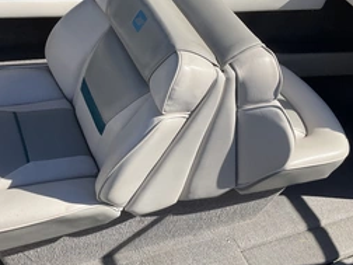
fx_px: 469
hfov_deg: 41.2
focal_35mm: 46
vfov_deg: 31.5
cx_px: 155
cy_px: 119
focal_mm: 3
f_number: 1.8
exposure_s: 1/1912
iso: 25
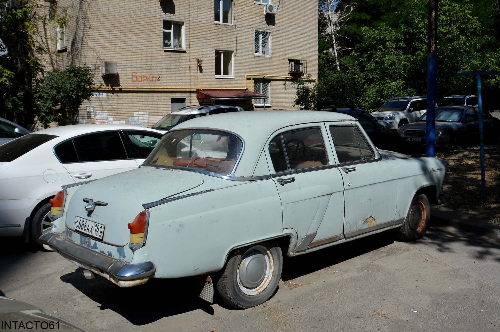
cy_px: 166
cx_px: 250
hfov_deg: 57.3
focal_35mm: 33
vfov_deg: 39.9
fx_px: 458
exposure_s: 1/400
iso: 100
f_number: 10
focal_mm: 22
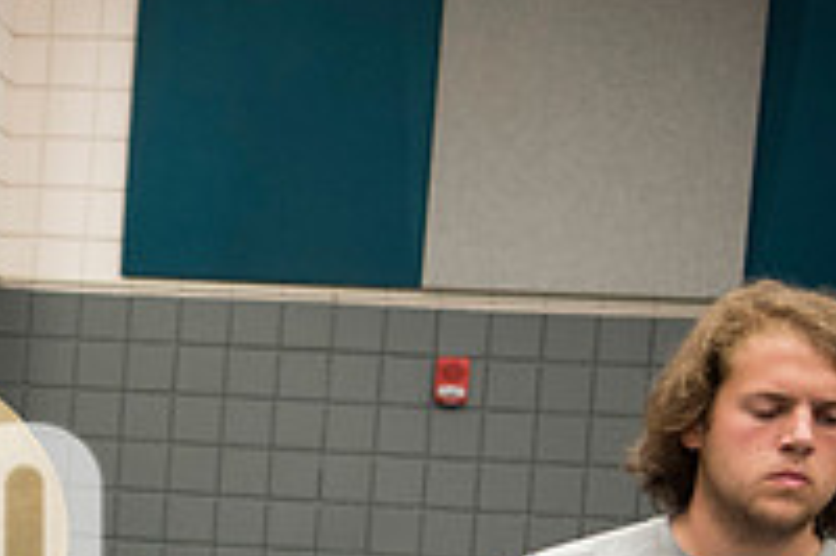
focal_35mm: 116
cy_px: 621
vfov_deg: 11.6
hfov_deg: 16.8
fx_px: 2691
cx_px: -213
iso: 1250
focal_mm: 40
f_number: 2.8
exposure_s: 1/160
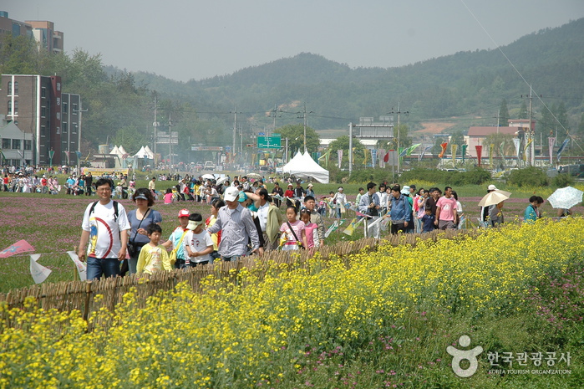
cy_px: 194
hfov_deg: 19.5
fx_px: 1702
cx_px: 292
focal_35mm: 105
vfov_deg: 13.0
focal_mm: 70
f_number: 6.3
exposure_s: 1/800
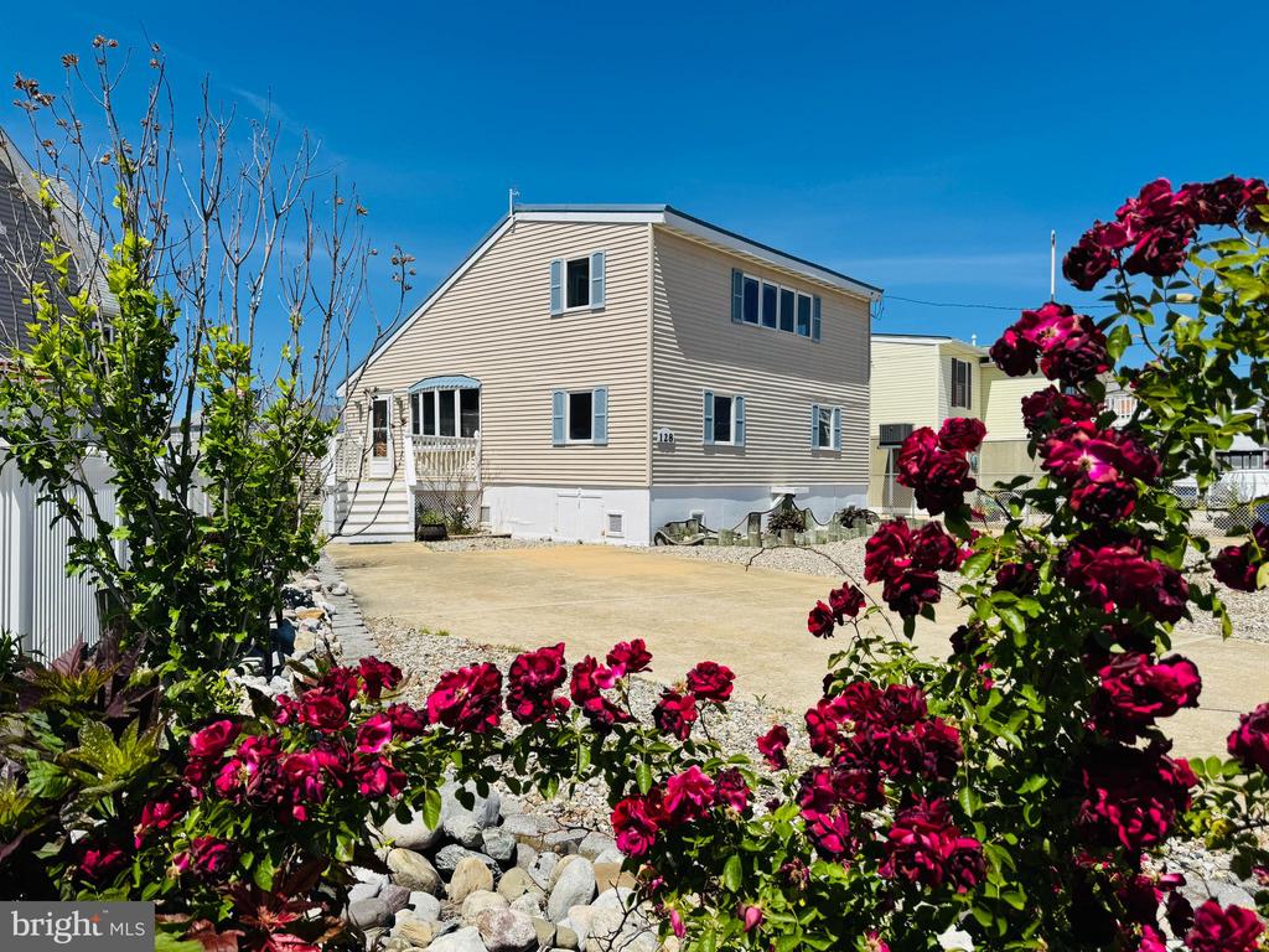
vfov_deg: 56.8
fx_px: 880
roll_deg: -0.9
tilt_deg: -0.7
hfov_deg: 71.6
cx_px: 634
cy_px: 476
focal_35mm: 24
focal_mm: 6.76
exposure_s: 1/7937
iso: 80
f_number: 1.78
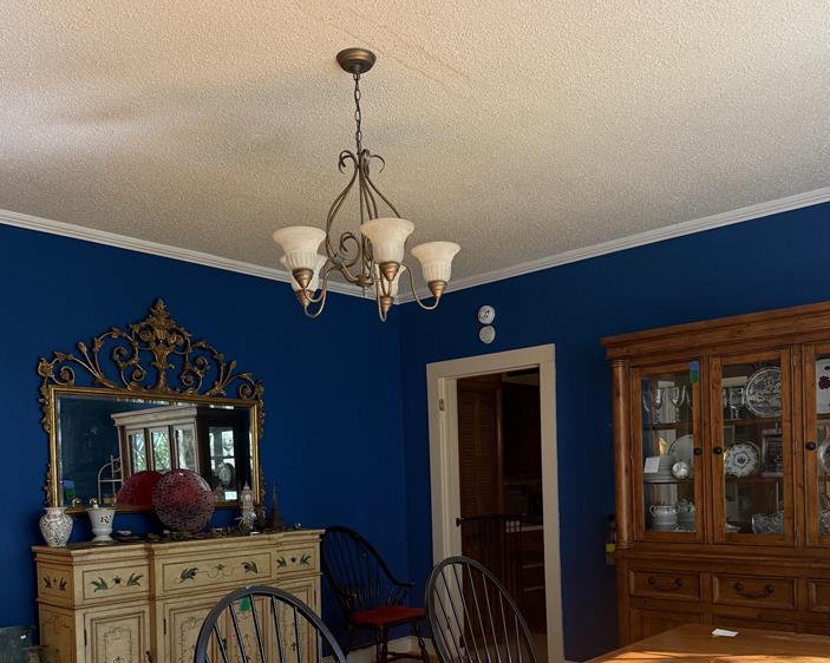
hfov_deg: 55.7
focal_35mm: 32
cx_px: 416
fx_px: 786
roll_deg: +1.4
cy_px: 504
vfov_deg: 44.1
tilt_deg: -2.0
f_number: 1.78
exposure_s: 1/180
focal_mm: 6.76
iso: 200
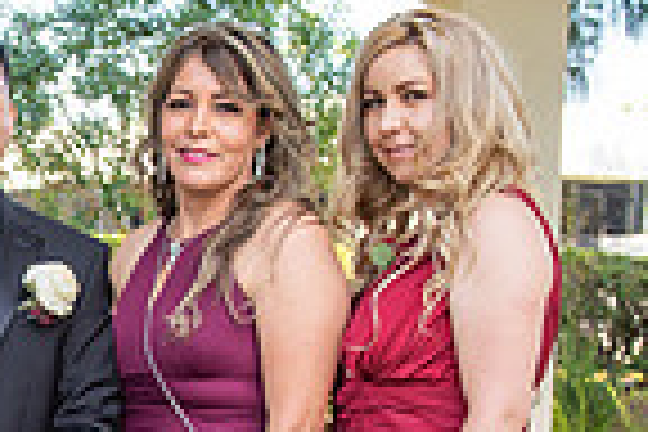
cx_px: -189
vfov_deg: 10.4
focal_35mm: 129
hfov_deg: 15.2
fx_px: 2322
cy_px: 569
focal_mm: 32
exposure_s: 1/160
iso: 200
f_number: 5.6
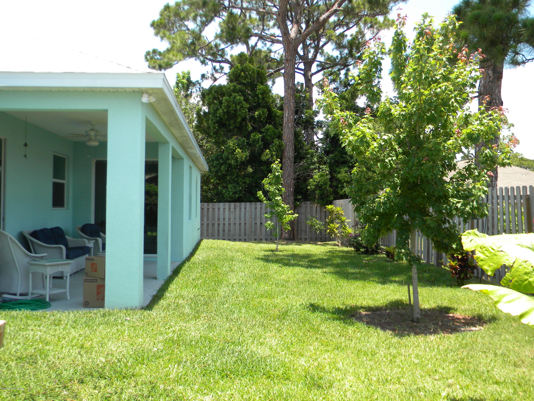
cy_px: 200
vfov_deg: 39.7
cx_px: 267
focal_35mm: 36
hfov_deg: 51.4
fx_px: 555
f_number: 3.7
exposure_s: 1/283
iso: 80
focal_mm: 6.4
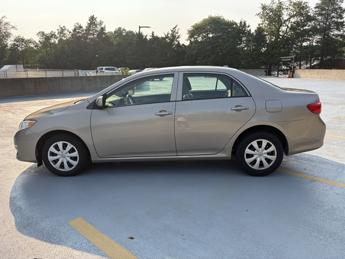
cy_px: 130
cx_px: 172
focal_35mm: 26
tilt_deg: -13.2
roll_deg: +1.8
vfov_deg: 53.1
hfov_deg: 67.3
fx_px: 259
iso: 64
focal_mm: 5.96
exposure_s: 1/1587
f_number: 1.6
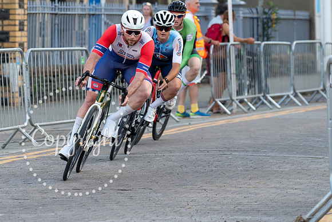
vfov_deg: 6.3
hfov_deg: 9.4
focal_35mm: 218
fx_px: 2013
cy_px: 36
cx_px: 138
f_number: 3.2
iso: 500
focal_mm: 116
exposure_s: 1/800
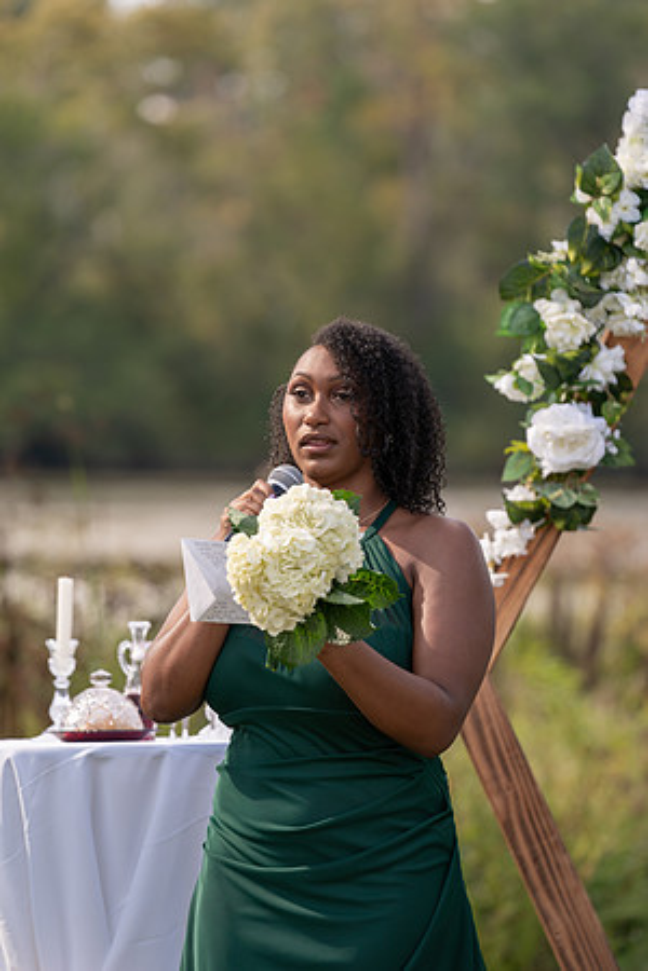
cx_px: 324
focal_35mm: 198
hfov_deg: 6.9
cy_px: 486
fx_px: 5346
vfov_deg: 10.4
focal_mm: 198
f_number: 4
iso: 100
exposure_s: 1/500
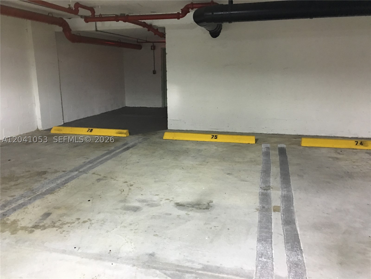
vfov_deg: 48.2
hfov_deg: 61.7
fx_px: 311
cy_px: 140
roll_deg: +0.3
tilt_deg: -12.7
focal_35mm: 29
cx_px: 186
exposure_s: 1/4
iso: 64
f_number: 2.2
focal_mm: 4.15
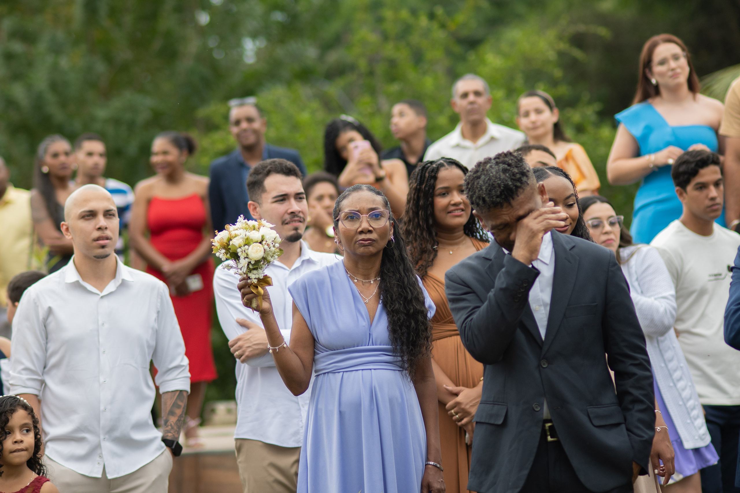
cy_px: 246
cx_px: 370
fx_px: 2621
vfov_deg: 10.8
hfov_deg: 16.1
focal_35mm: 128
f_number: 2.2
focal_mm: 85
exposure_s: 1/1250
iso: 320
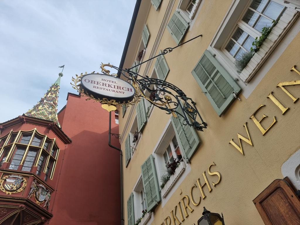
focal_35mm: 24
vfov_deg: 56.8
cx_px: 150
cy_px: 112
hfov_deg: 71.6
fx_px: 208
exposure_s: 1/690
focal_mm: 6.7
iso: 50
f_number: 1.8
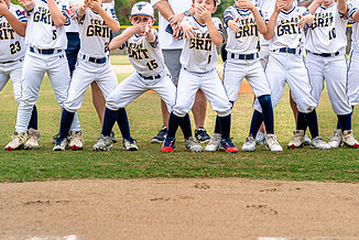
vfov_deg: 14.0
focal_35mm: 97
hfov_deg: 21.0
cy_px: 42
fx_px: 968
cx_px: 202
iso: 160
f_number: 2.5
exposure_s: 1/500
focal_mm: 50
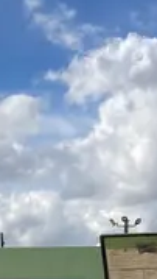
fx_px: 923
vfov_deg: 15.4
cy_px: 459
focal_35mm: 125
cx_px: -23
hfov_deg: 9.6
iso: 20
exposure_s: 1/2825
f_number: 1.8
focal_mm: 3.99
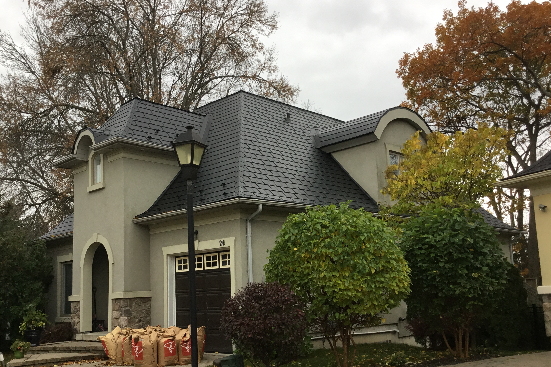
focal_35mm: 37
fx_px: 566
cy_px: 202
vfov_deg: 35.9
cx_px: 264
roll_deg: +1.5
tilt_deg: +7.5
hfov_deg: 51.9
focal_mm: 3.3
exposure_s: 1/120
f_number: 2.4
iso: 40
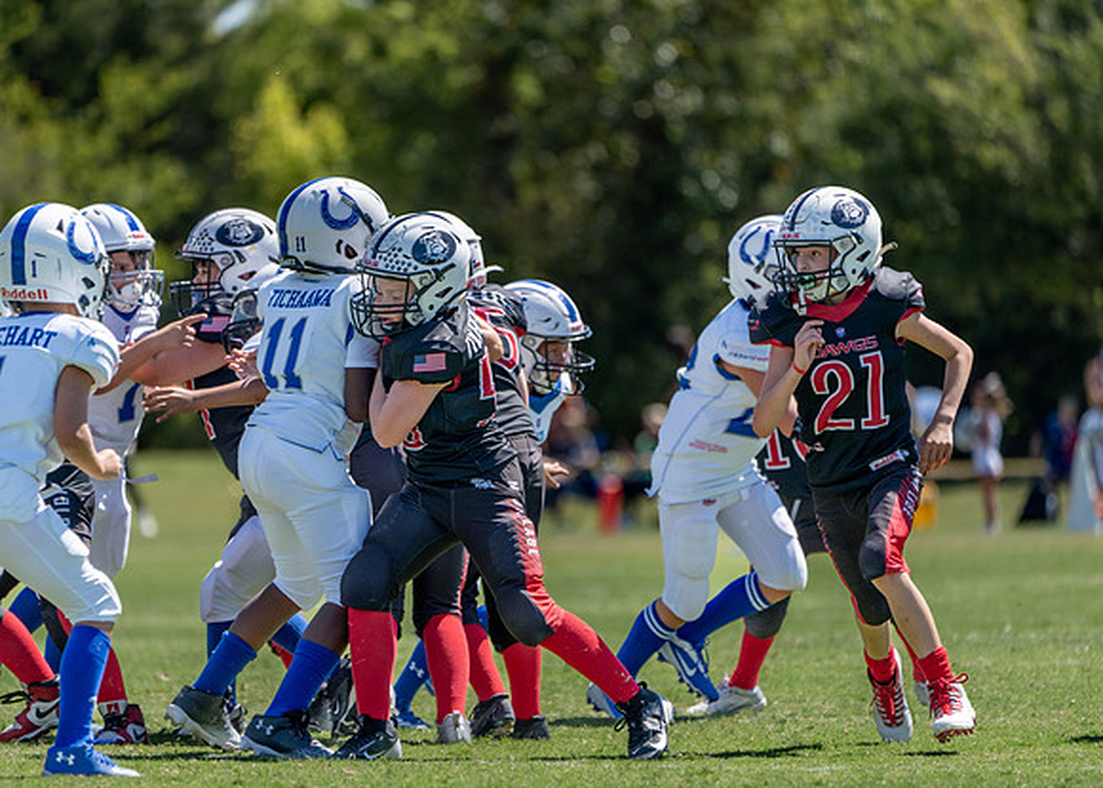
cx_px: 486
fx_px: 14561
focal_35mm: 465
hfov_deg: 4.3
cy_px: 430
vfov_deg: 3.1
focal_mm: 400
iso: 320
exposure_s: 1/1600
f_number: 5.6
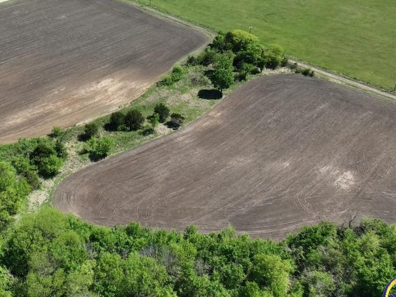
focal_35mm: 45
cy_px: 51
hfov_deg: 40.1
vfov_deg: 31.2
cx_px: 70
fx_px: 515
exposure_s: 1/1600
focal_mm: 12.29
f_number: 2.8
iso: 130
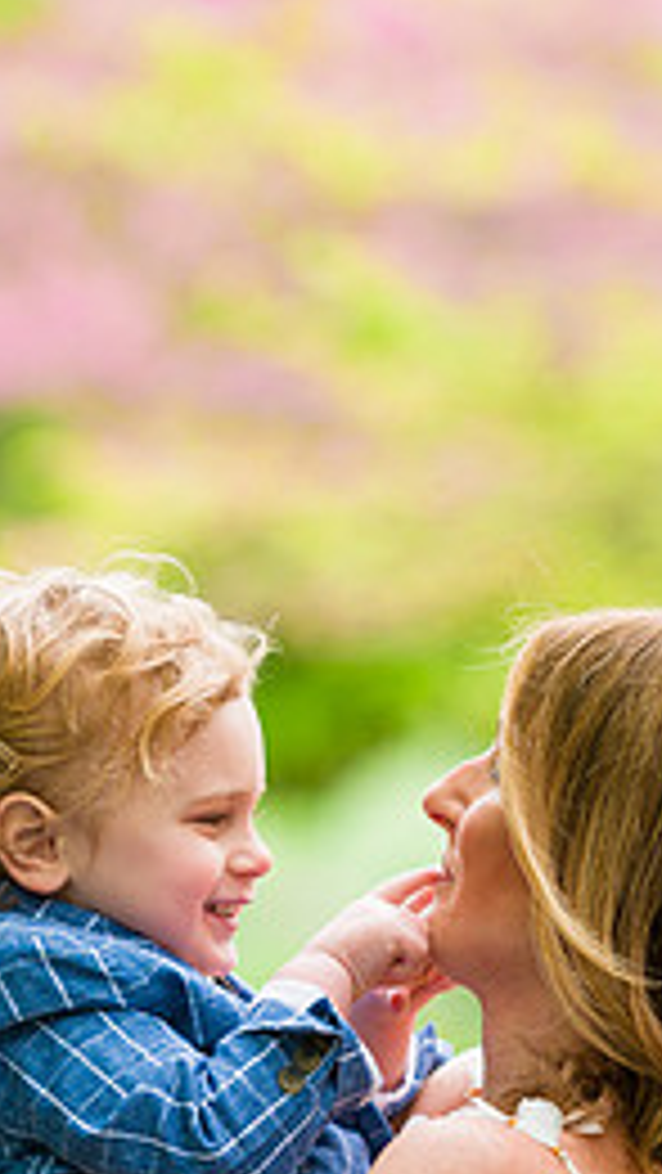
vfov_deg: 6.6
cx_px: 257
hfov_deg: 3.7
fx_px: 10163
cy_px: 859
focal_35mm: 326
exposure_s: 1/320
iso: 200
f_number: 3.2
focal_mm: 140
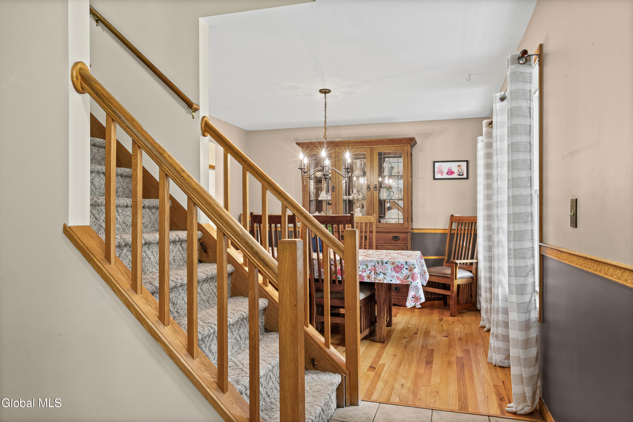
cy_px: 211
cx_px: 316
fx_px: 422
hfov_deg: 73.8
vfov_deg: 53.1
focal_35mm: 24
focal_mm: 24
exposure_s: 1/1.25
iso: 640
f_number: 8
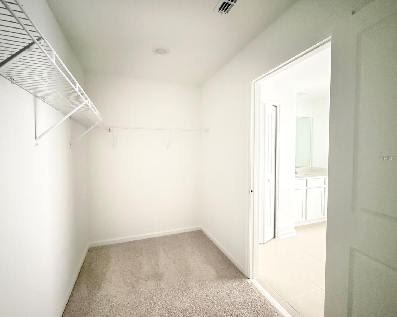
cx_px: 187
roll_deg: +0.2
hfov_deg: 96.7
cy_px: 158
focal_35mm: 15
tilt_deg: -1.8
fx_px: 176
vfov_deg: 84.0
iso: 2500
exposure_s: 1/16
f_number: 2.2
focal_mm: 2.22
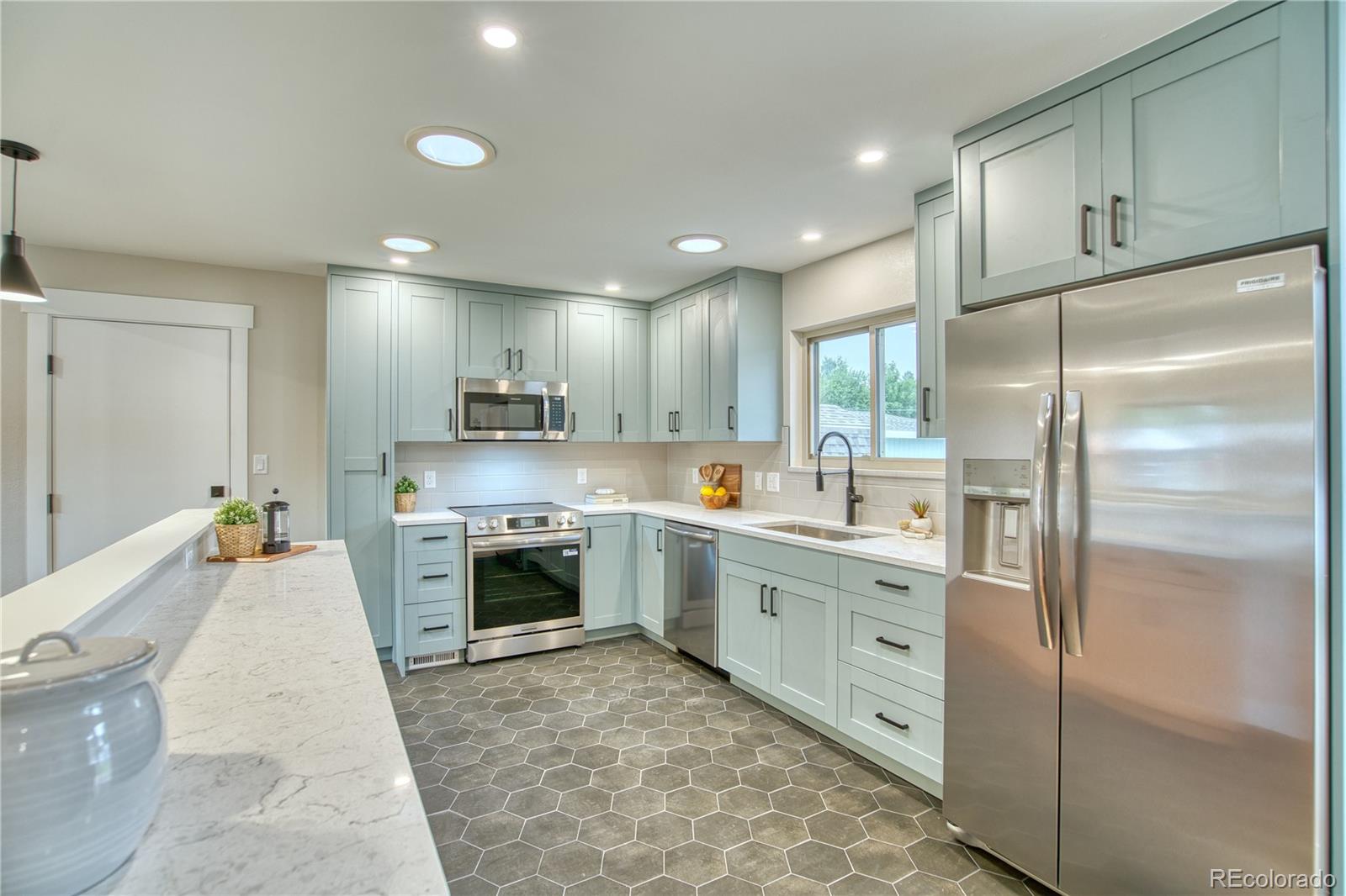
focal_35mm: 16
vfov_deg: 73.7
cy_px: 448
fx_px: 598
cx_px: 673
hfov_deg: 96.7
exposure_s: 1/25
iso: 500
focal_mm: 16
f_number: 5
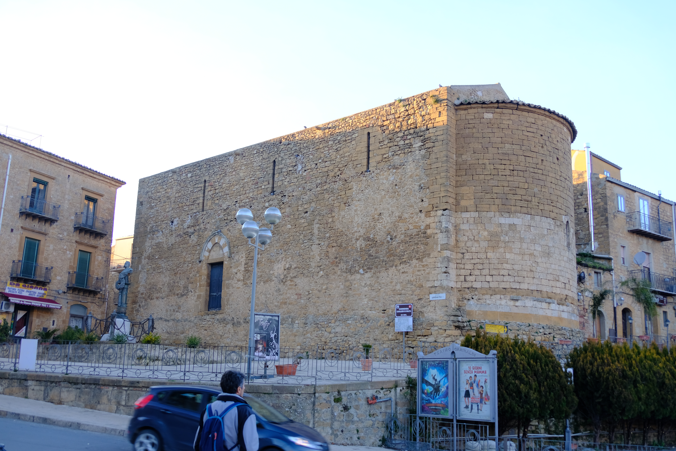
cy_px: 226
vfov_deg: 37.9
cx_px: 338
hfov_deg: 54.4
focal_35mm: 35
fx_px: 657
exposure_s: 1/60
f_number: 4
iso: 400
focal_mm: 23.3
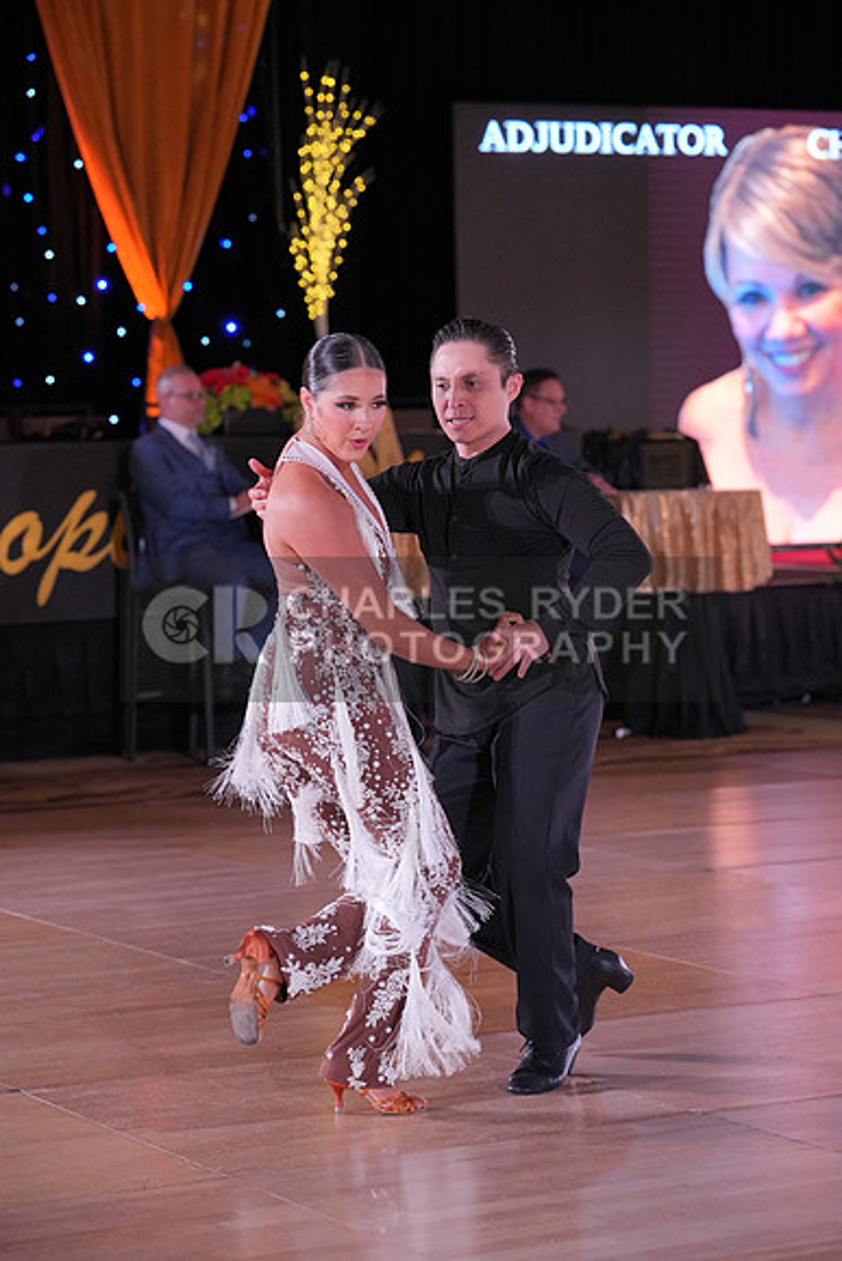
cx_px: 421
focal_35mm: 93
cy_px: 630
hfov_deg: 14.7
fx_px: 3261
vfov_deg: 21.9
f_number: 4
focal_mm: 93
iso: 2000
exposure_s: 1/400
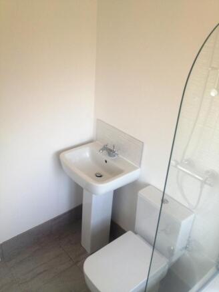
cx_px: 110
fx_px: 295
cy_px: 146
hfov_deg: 40.7
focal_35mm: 35
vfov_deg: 52.6
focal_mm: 4.28
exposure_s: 1/120
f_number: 2.4
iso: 50
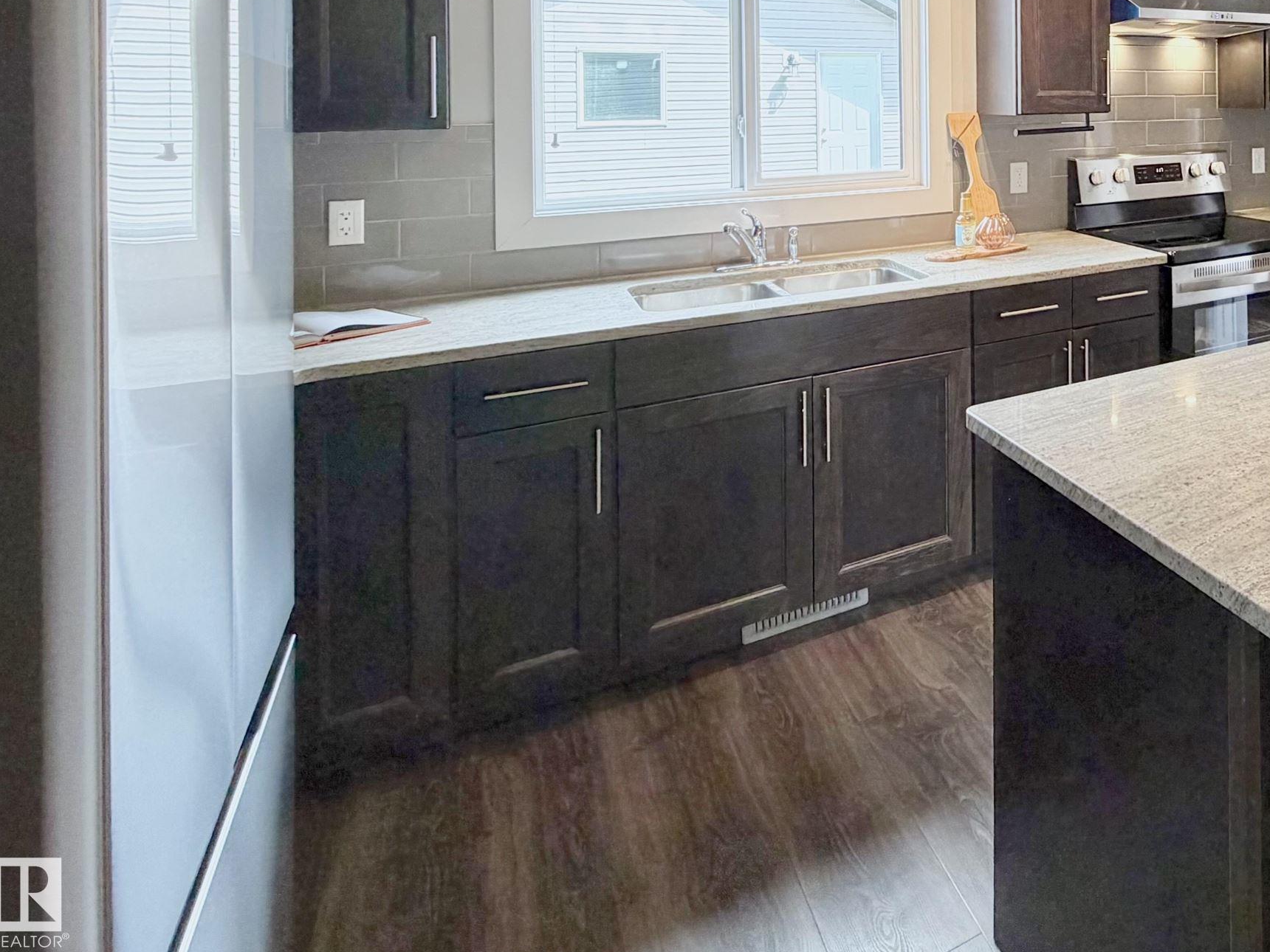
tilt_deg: -0.9
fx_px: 917
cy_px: 108
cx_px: 1122
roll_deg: -0.6
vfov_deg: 49.3
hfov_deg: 59.9
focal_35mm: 25
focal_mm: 2.22
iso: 200
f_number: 2.2
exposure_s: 1/120
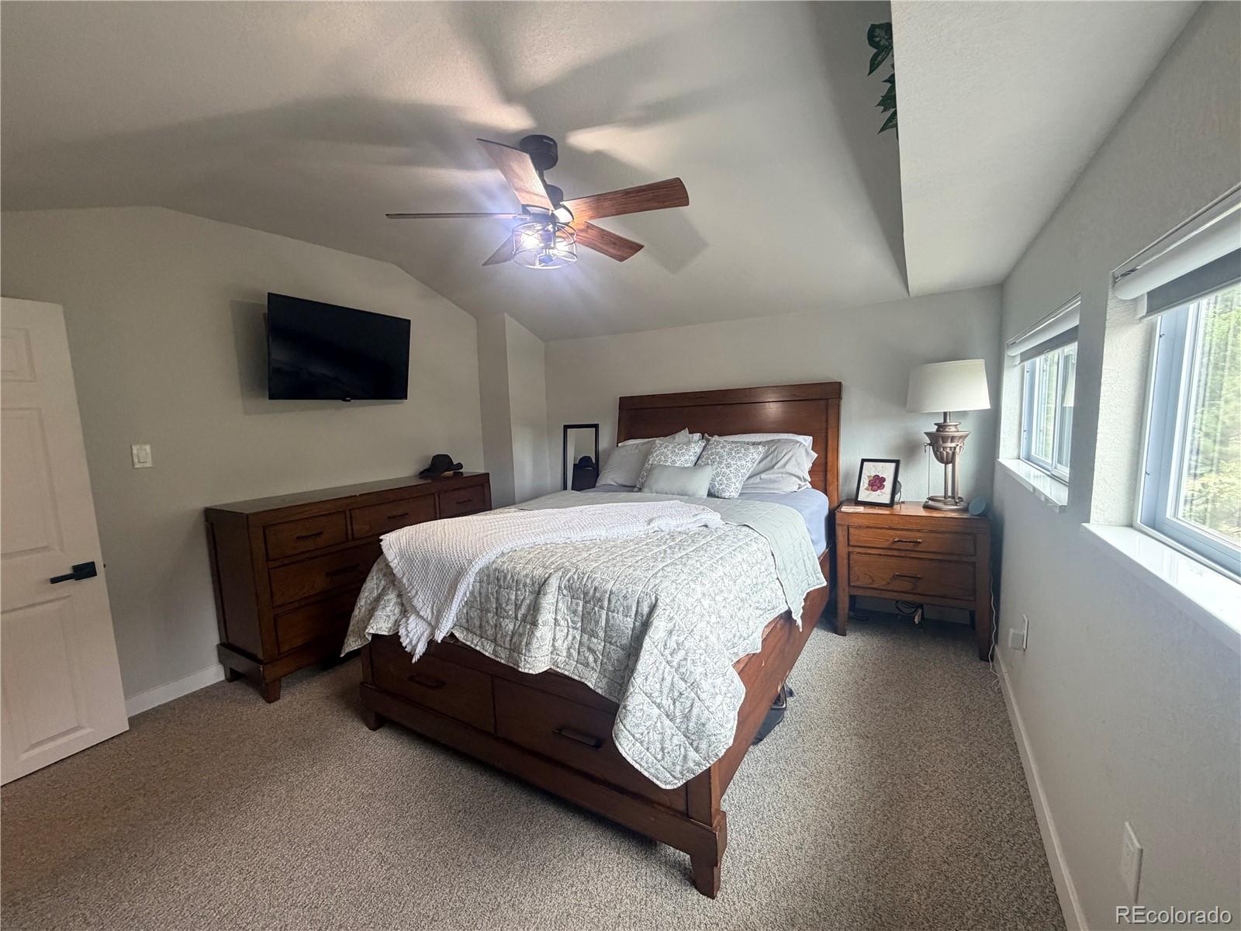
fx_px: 502
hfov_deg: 102.1
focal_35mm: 14
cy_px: 466
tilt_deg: -5.6
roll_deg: +2.8
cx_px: 620
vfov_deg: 85.7
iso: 250
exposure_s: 1/120
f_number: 2.2
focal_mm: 2.22
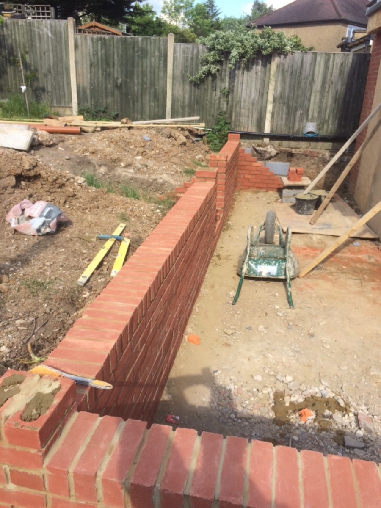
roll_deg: -0.5
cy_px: 254
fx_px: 426
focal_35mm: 29
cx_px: 190
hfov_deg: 48.2
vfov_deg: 61.7
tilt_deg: -22.9
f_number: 2.2
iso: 32
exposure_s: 1/855
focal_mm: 4.15
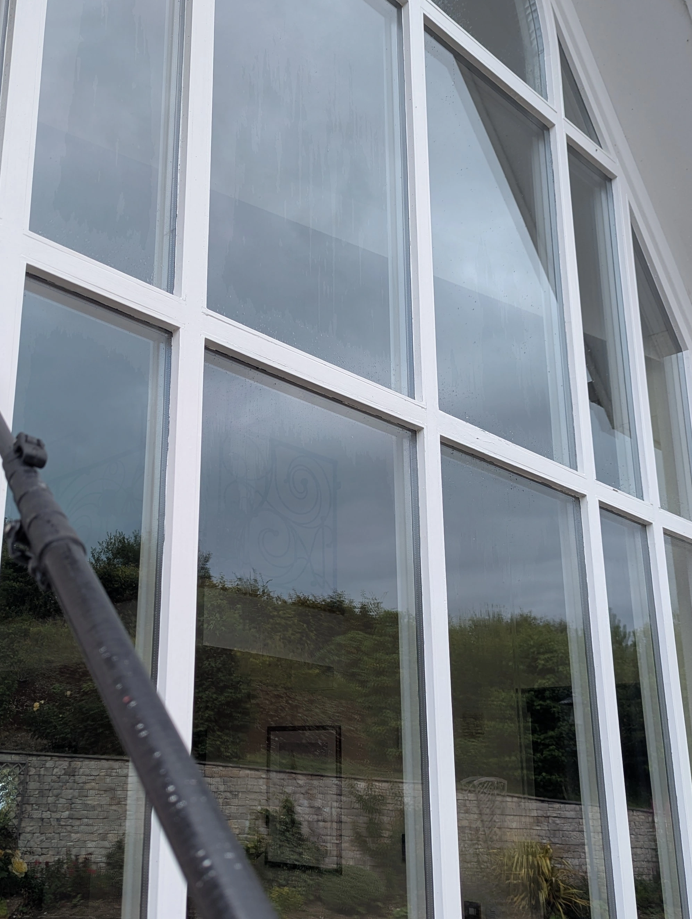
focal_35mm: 37
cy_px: 488
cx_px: 222
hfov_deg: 38.3
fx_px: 984
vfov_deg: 50.0
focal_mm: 6.81
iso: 37
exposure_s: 1/765
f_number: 1.85
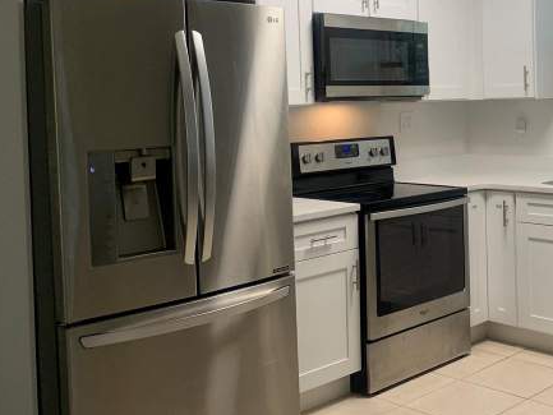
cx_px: 462
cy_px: 107
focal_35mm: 48
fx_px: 767
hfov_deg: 37.8
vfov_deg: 29.8
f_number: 1.8
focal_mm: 4.25
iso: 50
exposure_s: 1/60
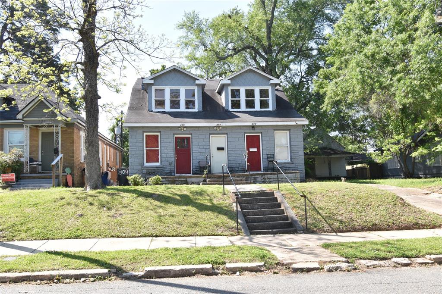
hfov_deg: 61.9
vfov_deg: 43.6
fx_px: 368
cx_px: 221
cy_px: 147
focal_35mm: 30
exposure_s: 1/160
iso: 500
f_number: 13
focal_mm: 20
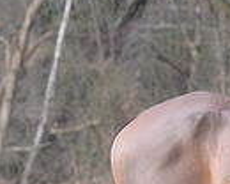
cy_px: 90
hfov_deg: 2.9
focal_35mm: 669
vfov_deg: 2.3
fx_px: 4554
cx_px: 453
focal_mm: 160
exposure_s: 1/1250
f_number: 4.5
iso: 1600
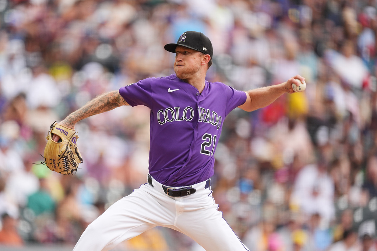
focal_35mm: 600
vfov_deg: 2.3
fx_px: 6281
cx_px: 188
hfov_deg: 3.4
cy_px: 126
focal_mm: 600
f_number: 4
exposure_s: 1/2000
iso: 800
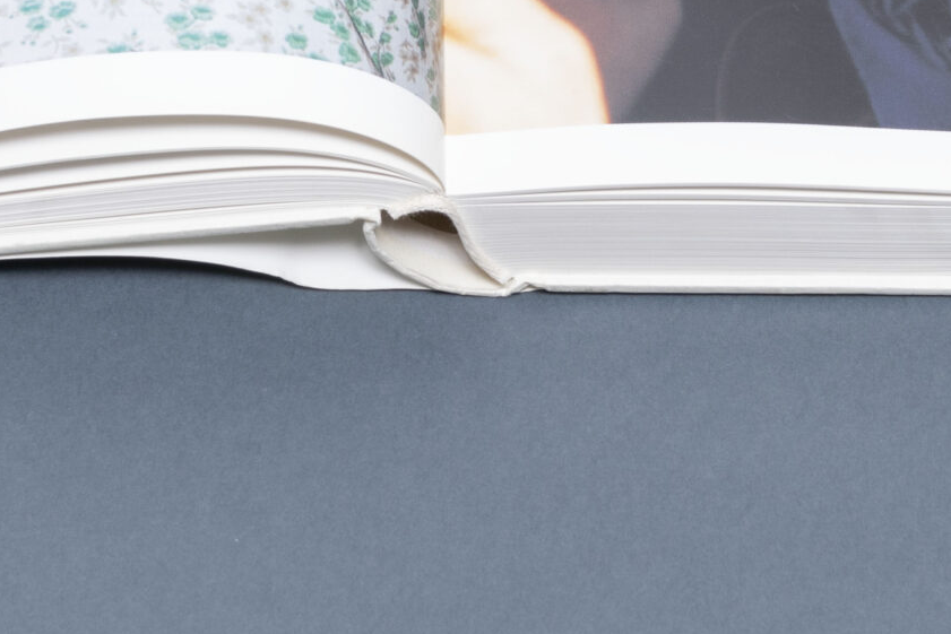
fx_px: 3739
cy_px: -205
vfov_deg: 9.5
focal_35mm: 142
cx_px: 375
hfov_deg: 14.5
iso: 200
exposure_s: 1/125
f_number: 8
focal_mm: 31
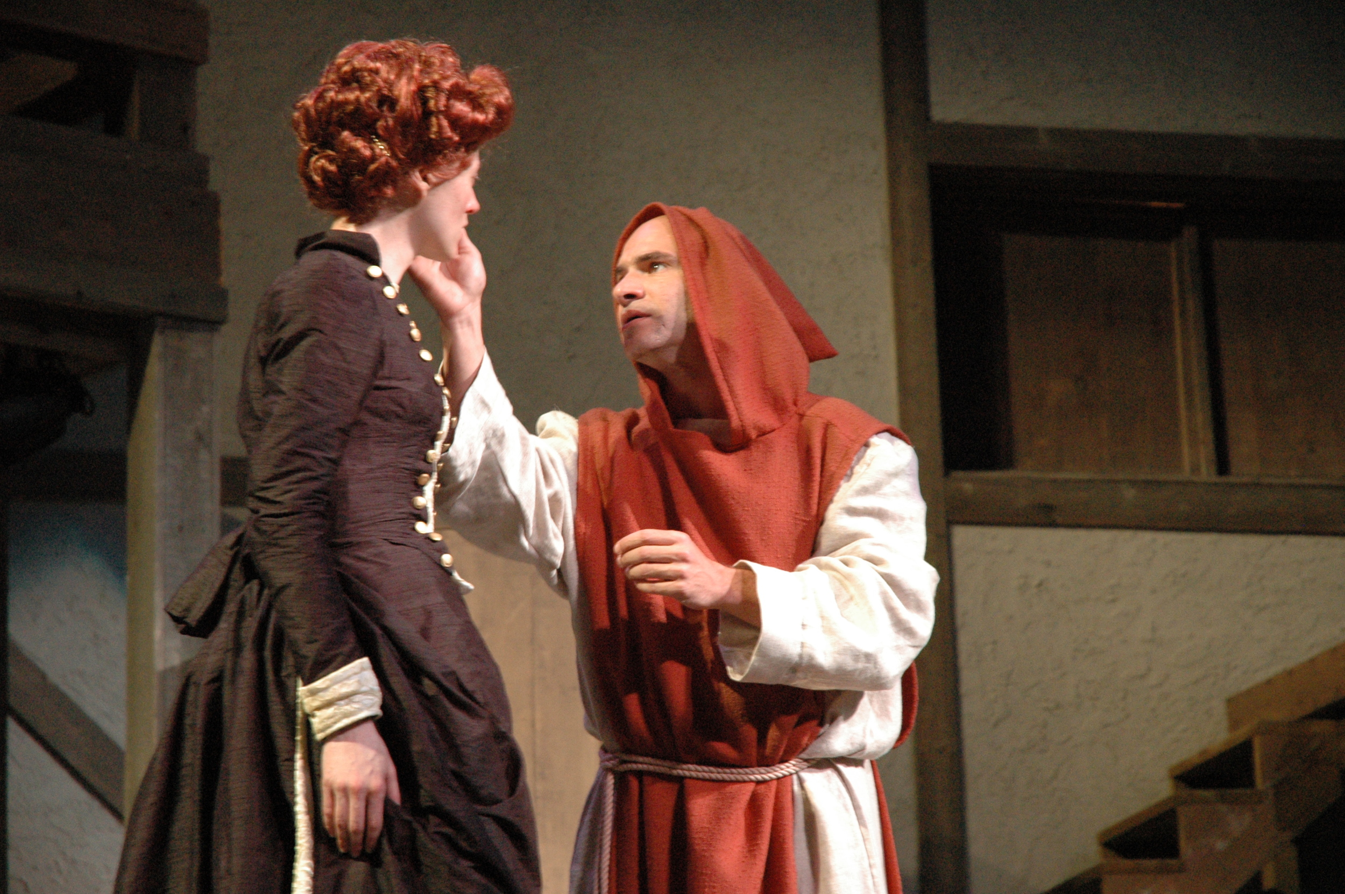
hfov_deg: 19.5
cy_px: 447
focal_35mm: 105
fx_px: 3919
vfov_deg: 13.0
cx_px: 672
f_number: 4.5
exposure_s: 1/13
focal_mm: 70
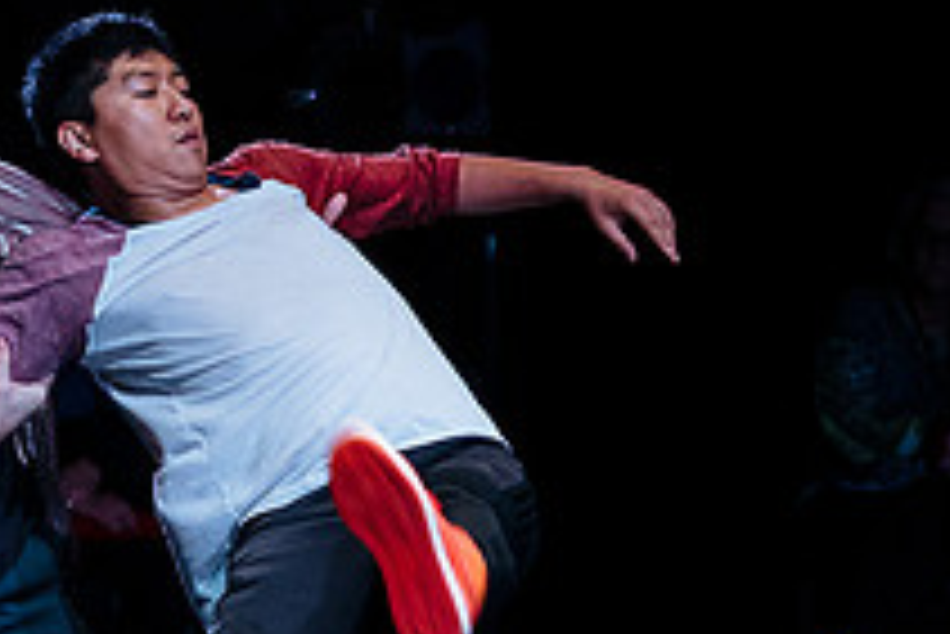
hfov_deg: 8.0
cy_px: 571
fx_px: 6786
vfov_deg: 5.3
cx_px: 718
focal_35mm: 257
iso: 1600
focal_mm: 78
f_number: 2.8
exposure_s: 1/200
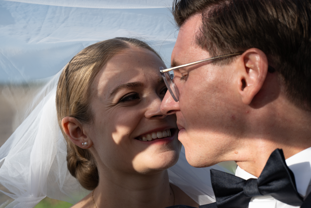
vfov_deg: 16.1
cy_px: 104
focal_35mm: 85
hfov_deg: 23.9
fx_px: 734
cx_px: 156
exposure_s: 1/250
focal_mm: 85
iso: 100
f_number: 8
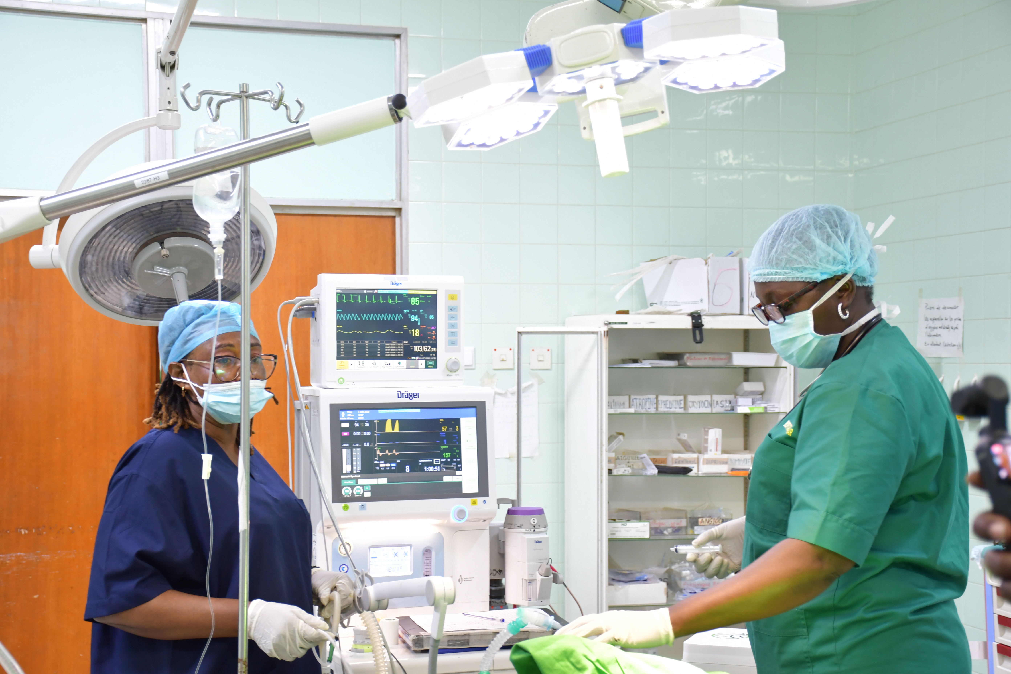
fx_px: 1685
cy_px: 337
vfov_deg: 22.6
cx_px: 506
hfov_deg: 33.4
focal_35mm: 60
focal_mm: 40
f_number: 4.5
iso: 1000
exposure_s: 1/50
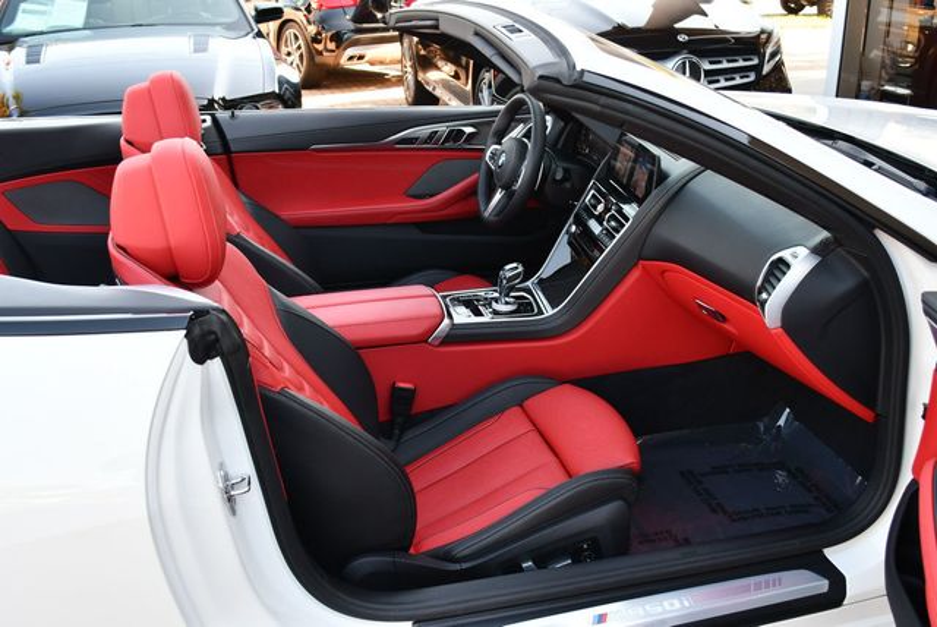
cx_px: 468
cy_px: 314
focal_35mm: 36
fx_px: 938
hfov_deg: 53.1
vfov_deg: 36.9
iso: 400
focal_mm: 18
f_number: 4
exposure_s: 1/250
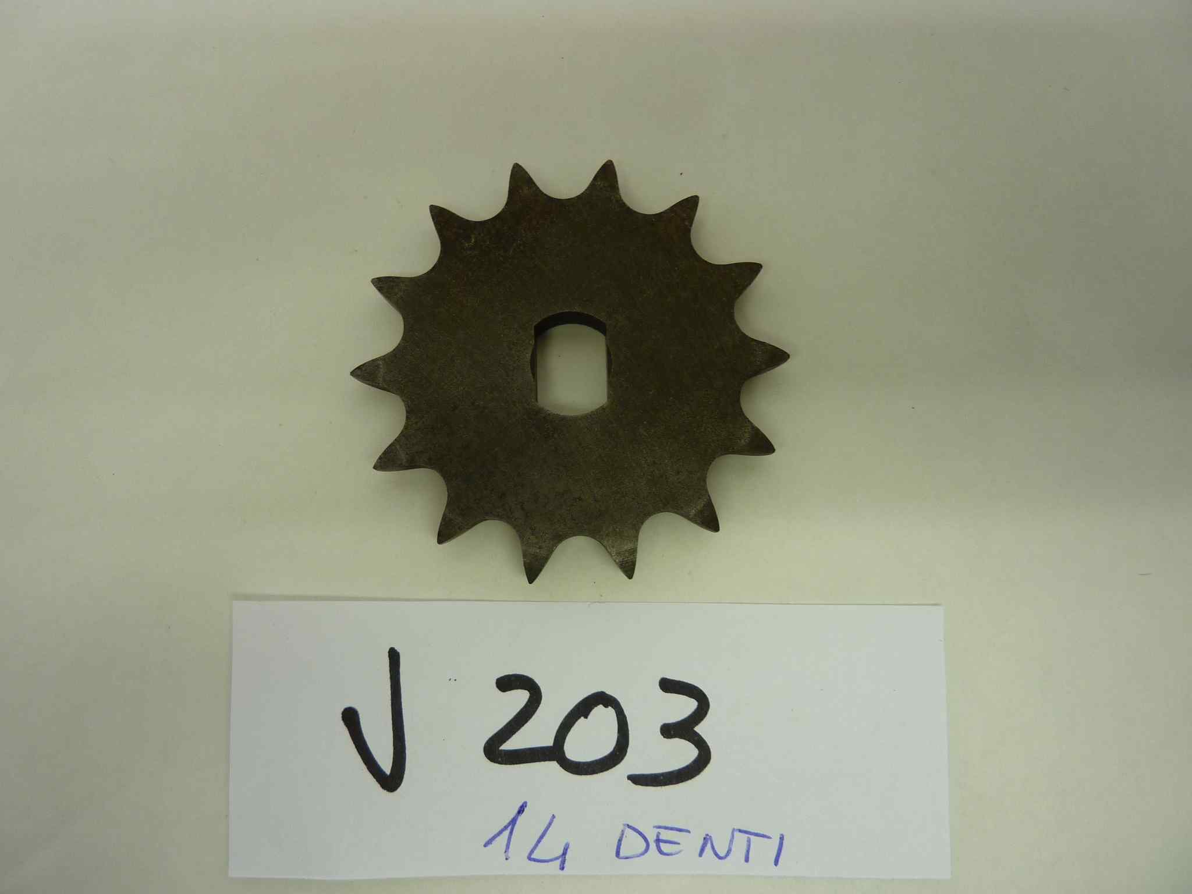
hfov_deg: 69.4
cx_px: 596
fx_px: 861
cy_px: 447
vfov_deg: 54.9
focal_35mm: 25
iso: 80
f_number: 3.3
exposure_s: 1/30
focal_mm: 4.1
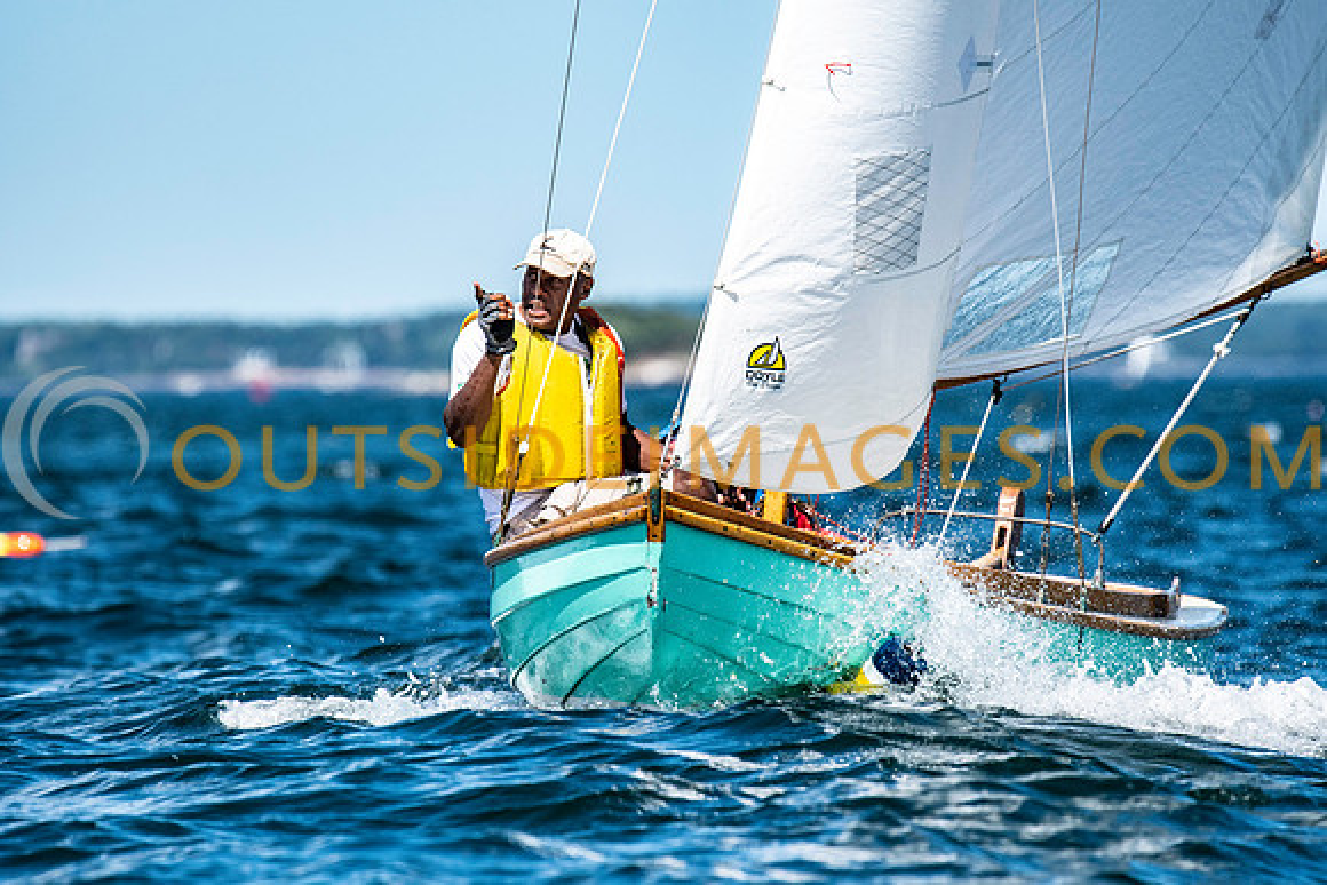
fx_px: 16591
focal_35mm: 450
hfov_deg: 4.6
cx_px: 664
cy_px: 442
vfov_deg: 3.1
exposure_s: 1/5000
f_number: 5
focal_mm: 300
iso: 500
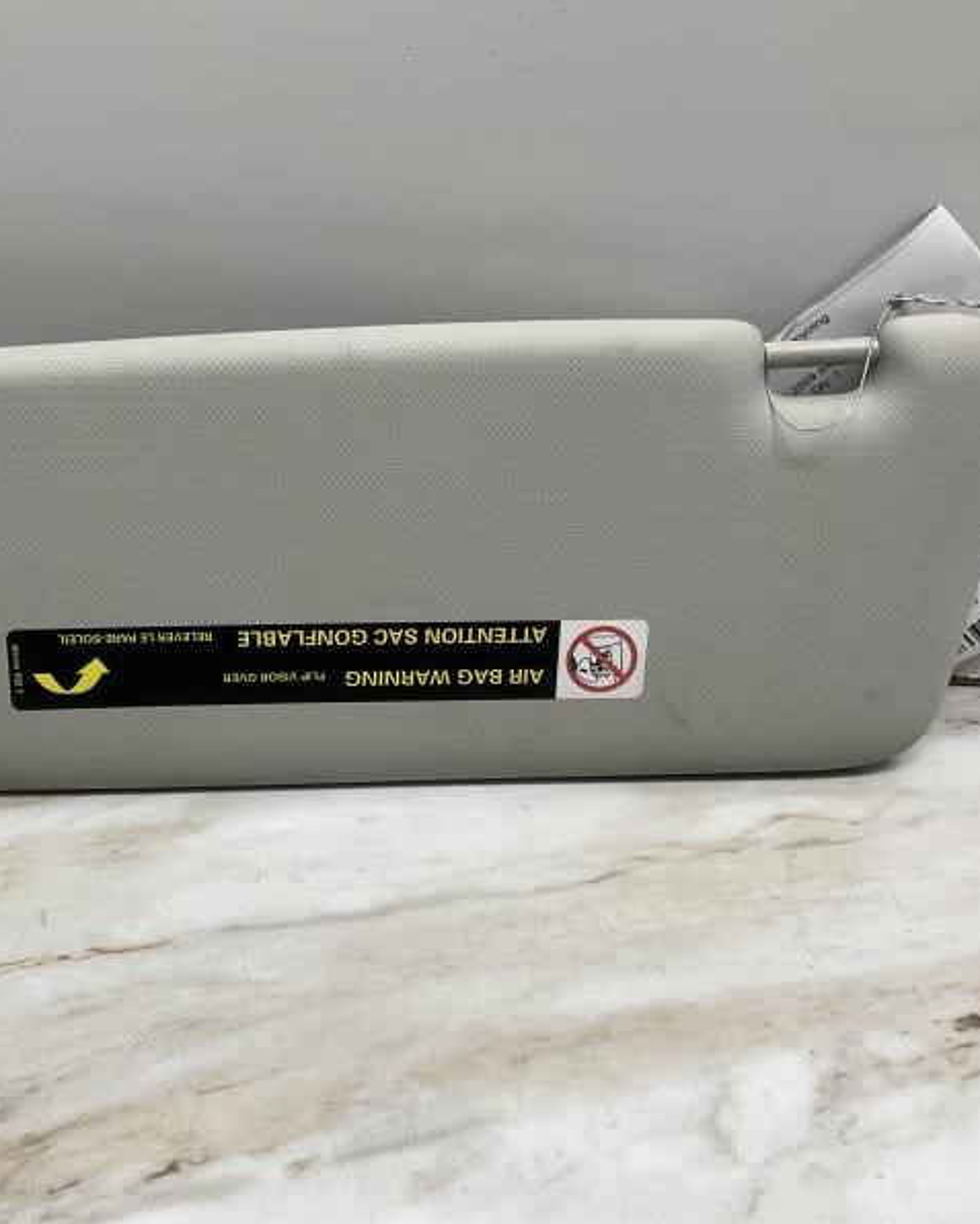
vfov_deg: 47.9
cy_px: 612
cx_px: 321
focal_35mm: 38
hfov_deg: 38.7
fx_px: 1377
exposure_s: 1/551
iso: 25
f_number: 1.8
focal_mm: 3
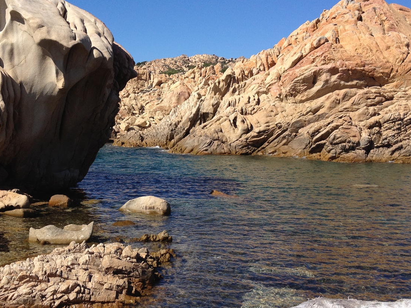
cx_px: 165
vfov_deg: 28.6
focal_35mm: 51
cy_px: 151
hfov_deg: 37.3
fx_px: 606
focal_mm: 4.28
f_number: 2.4
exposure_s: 1/1842
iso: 64
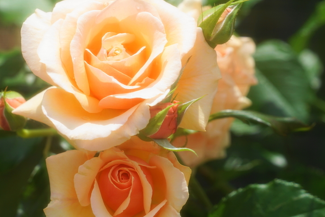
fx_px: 2970
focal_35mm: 329
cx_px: 114
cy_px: 125
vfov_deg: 4.2
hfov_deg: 6.3
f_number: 6.3
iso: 100
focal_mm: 200
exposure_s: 1/500
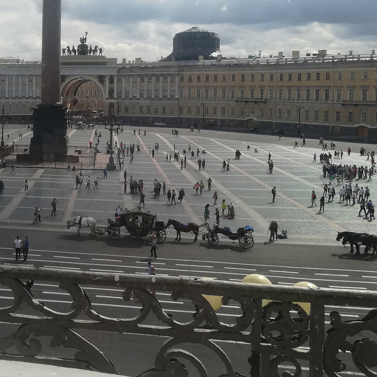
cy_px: 112
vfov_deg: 37.0
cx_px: 14
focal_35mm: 45
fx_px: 554
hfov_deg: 34.7
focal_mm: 3.83
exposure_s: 1/1211
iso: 50
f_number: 2.2
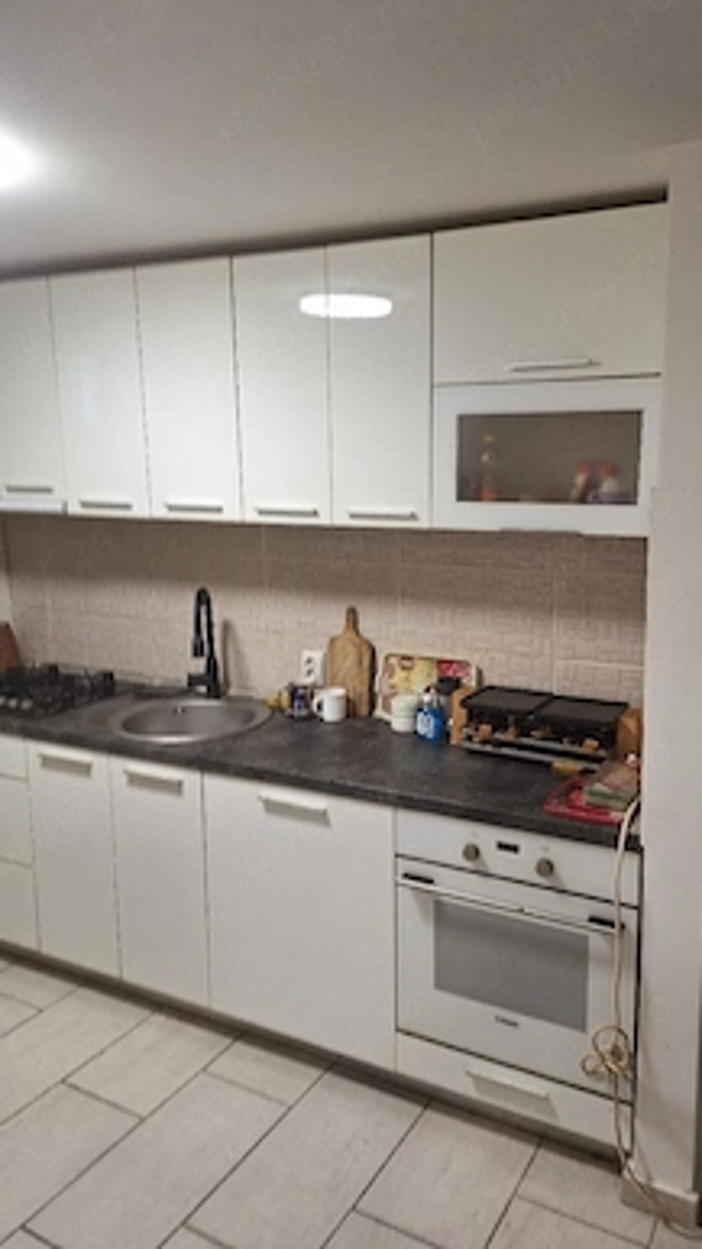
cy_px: 605
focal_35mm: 26
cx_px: 382
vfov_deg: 71.9
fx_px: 861
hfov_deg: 44.3
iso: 100
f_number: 1.8
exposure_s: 1/50
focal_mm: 5.54
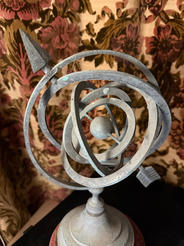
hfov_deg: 56.8
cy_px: 123
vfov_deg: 71.6
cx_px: 92
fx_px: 170
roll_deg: +1.0
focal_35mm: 24
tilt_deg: -17.7
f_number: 1.78
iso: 1000
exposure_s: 1/34
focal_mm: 6.76
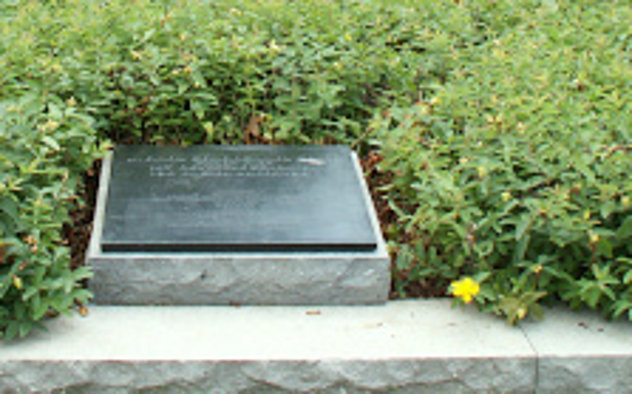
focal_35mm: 80
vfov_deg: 15.7
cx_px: 241
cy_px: -82
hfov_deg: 25.8
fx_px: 1377
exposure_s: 1/25
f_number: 7.1
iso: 50
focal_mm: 5.86
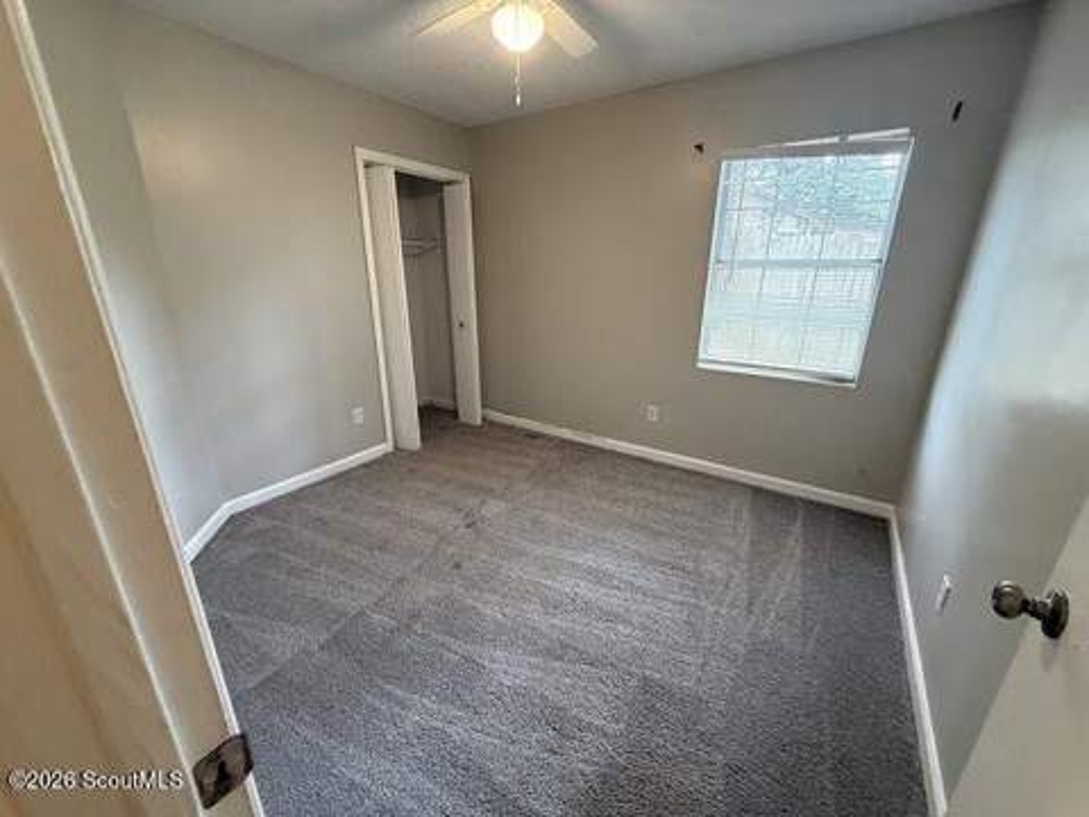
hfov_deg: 102.1
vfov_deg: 85.7
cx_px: 544
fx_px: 440
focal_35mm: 14
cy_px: 408
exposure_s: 1/60
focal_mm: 2.22
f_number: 2.2
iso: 500
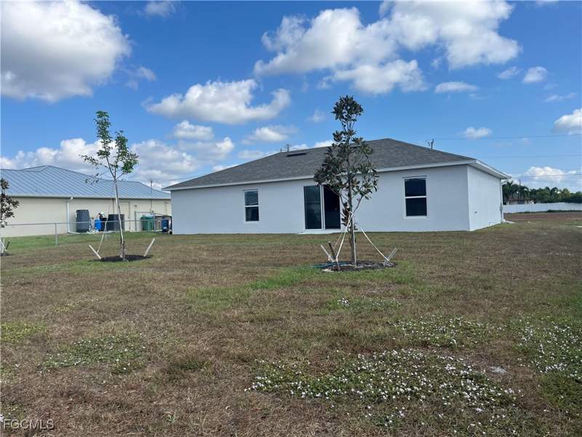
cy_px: 218
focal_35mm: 26
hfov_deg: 67.3
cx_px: 291
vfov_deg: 53.1
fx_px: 437
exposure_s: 1/3135
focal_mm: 5.1
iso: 50
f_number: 1.6
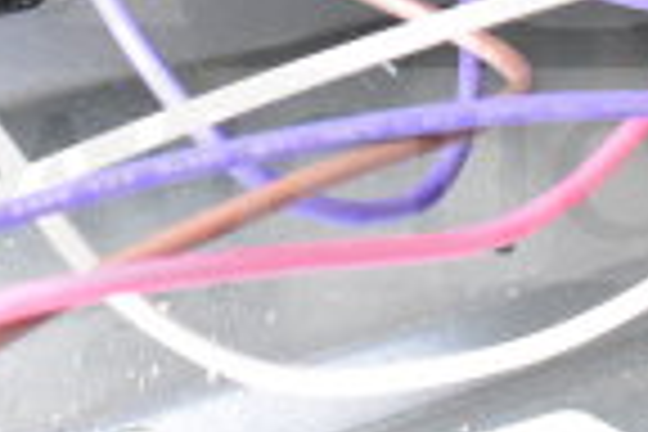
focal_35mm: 140
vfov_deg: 9.7
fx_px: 2520
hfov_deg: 14.6
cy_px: -74
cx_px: 464
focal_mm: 22
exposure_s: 1/640
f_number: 6.3
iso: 6400
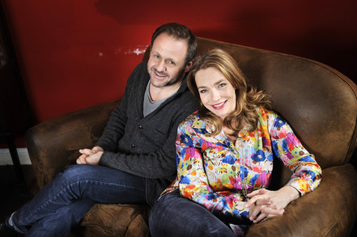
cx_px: 182
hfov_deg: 43.6
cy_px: 116
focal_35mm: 45
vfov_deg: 29.8
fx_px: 446
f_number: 4
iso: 400
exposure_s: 1/50
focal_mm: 44
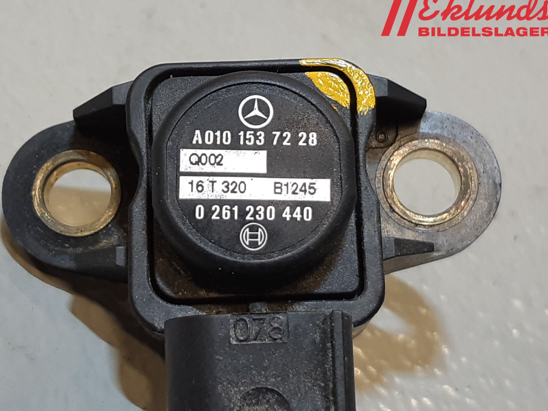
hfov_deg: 65.3
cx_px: 267
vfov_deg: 51.4
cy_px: 203
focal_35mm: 27
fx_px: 427
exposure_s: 1/50
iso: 50
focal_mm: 3.93
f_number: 1.7
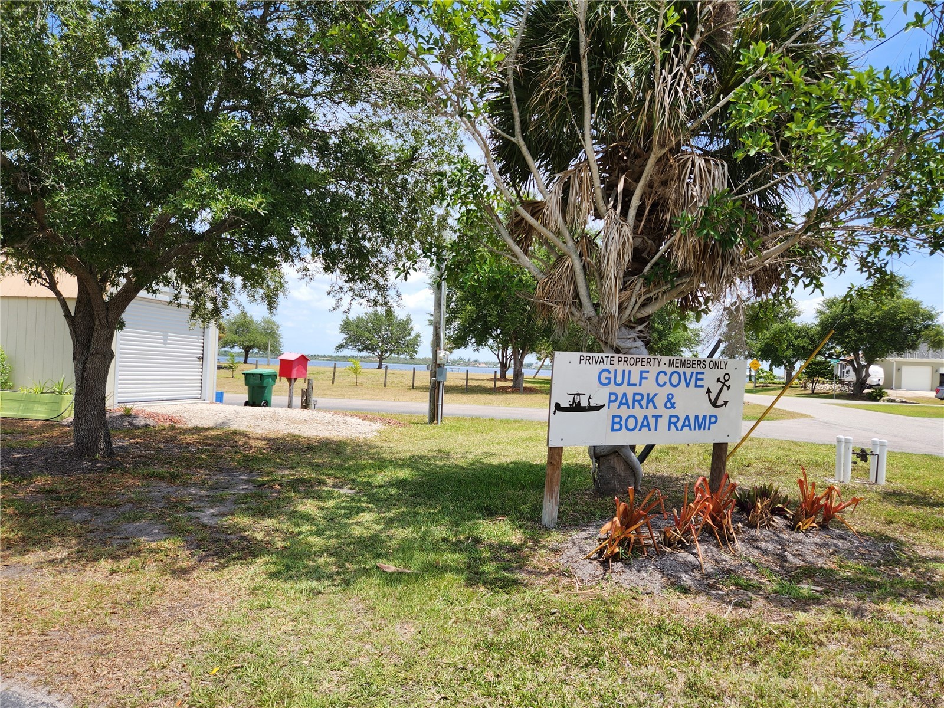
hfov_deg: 73.9
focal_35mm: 23
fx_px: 627
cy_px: 354
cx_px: 472
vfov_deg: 58.9
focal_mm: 5.4
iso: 20
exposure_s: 1/887
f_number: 1.8
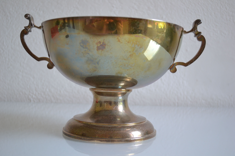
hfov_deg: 46.4
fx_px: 274
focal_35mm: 42
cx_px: 118
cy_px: 78
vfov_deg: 31.9
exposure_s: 1/80
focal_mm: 28
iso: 400
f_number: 4.5
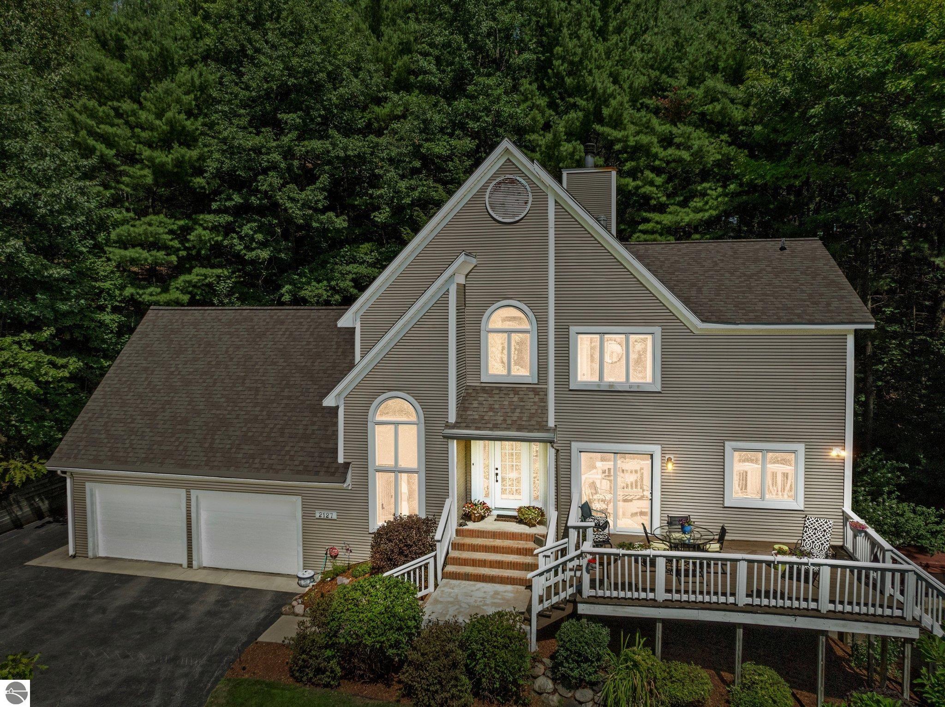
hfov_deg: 71.6
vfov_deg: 56.8
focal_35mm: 24
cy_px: 354
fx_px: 655
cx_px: 472
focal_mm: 12.29
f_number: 2.8
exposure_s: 1/3200
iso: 800
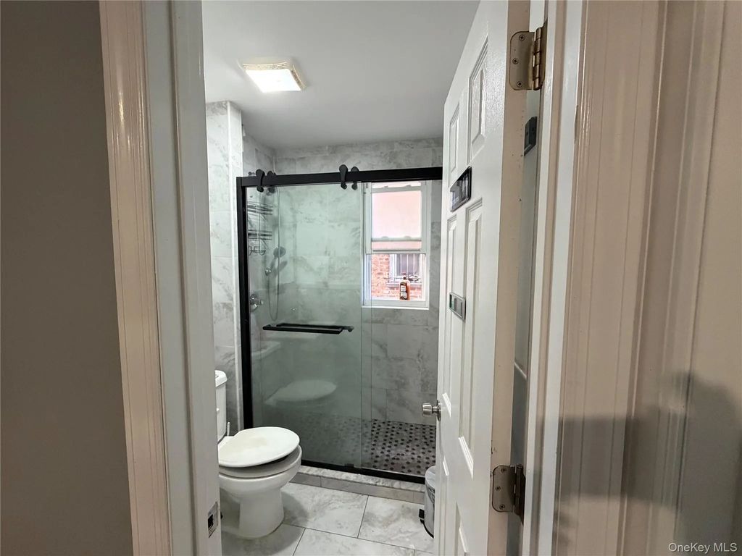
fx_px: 300
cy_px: 278
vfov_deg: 85.7
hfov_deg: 102.1
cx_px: 371
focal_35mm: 14
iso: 500
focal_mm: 2.22
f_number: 2.2
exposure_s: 1/60
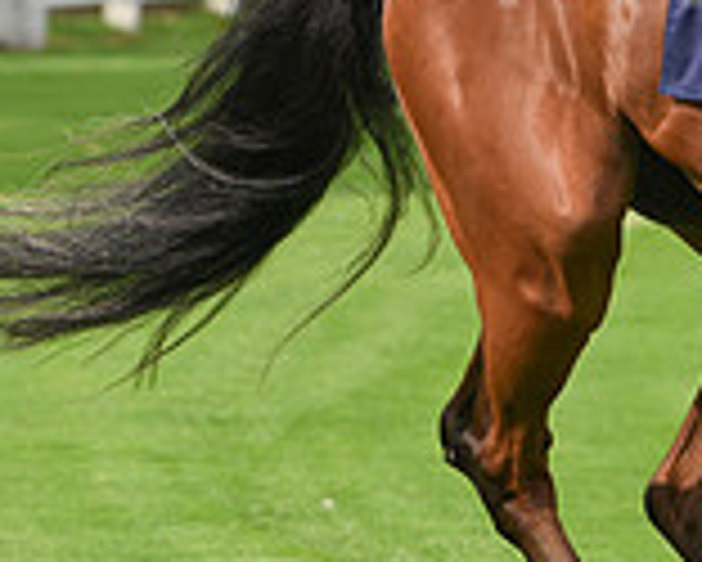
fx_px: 14511
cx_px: 1080
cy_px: -277
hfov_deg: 2.8
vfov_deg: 2.2
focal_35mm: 698
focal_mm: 200
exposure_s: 1/1250
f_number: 6.3
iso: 400
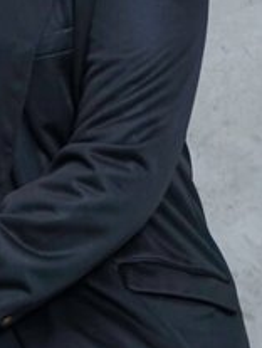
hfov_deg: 8.4
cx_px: -29
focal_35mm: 175
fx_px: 1761
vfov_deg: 11.2
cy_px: 40
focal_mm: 63
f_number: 5.6
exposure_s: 1/100
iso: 320
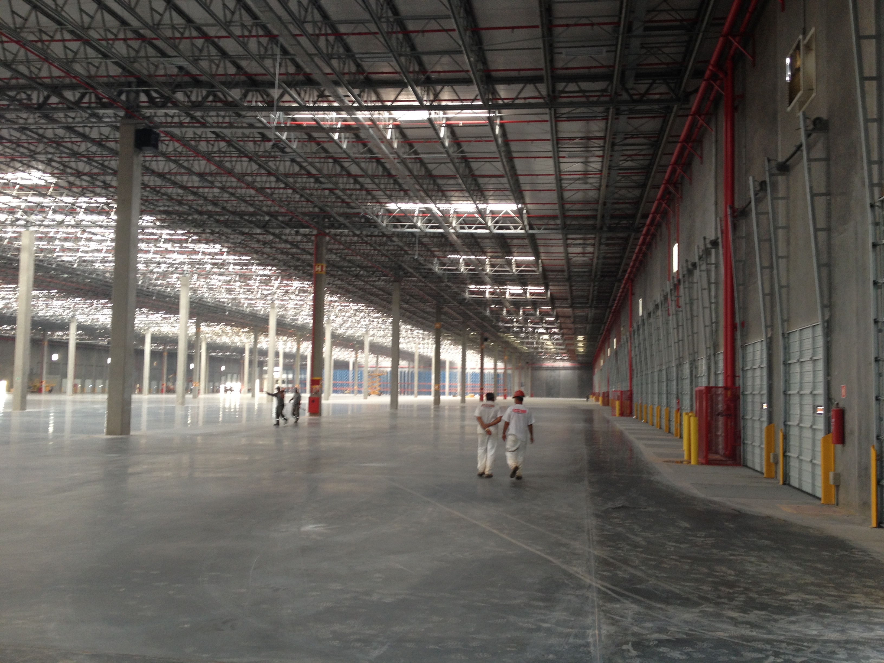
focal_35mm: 35
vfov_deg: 40.7
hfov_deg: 52.6
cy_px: 332
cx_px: 442
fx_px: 894
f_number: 2.4
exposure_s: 1/20
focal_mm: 4.28
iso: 64
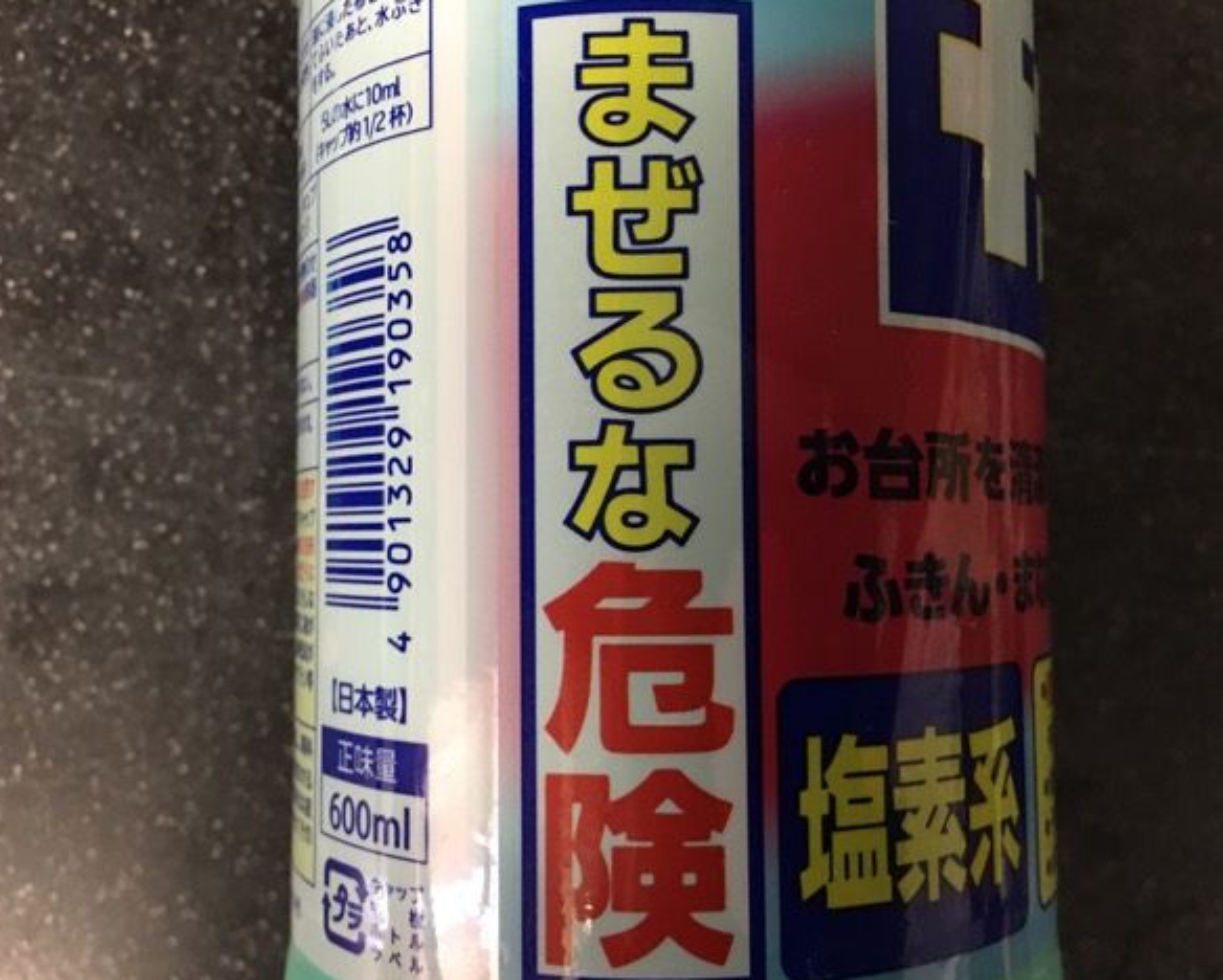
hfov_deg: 57.1
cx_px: 622
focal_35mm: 31
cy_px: 496
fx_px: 1123
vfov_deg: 47.2
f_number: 2.2
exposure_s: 1/10
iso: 100
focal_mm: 4.15
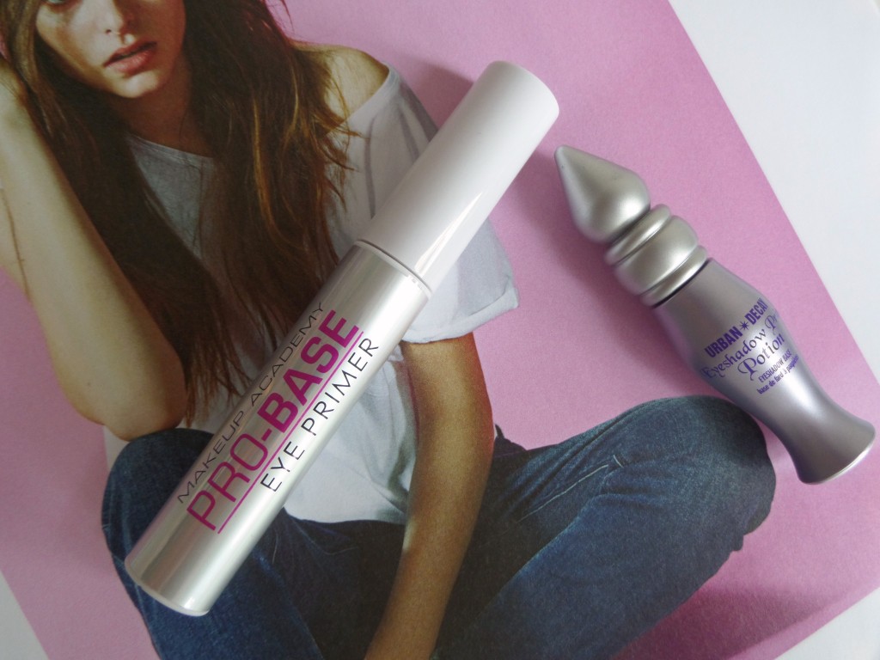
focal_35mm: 32
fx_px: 813
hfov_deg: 56.8
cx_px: 440
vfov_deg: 44.2
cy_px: 330
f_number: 3.4
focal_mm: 5.3
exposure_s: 1/45
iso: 240
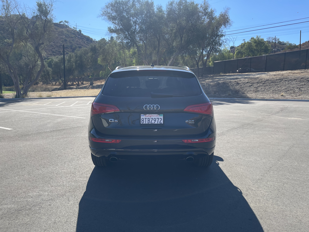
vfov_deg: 54.9
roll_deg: -3.1
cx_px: 154
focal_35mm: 25
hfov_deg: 69.4
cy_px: 116
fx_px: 223
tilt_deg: -7.8
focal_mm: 5.1
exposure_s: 1/1946
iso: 32
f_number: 1.6
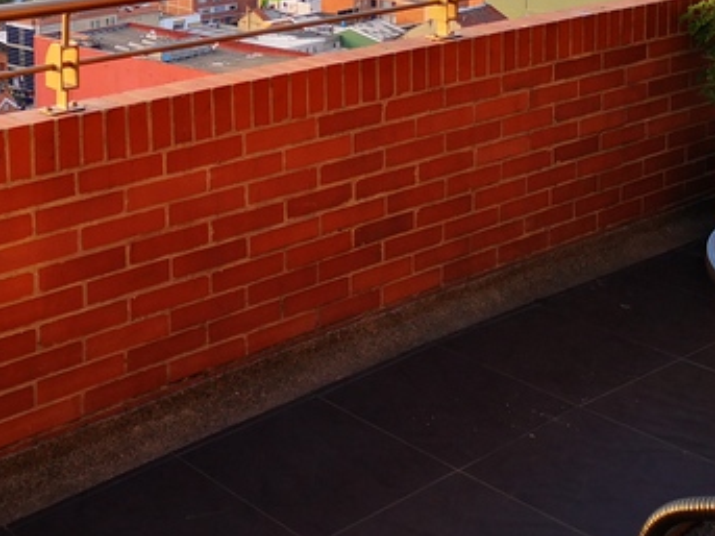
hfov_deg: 30.1
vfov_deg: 22.3
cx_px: 163
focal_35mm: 63
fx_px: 1301
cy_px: -6
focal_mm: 3.95
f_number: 1.8
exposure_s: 1/328
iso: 50
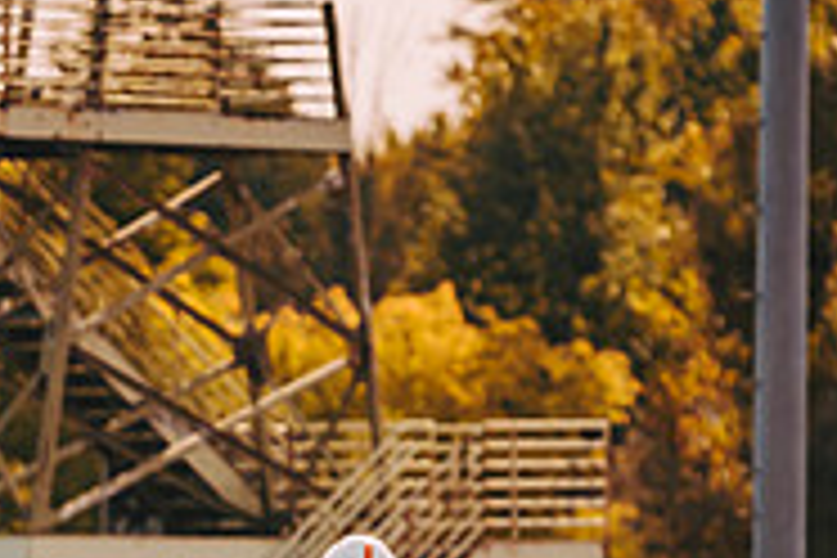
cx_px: -14
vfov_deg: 2.1
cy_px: 839
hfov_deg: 3.2
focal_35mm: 643
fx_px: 14949
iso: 160
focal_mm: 200
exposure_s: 1/2000
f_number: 2.8
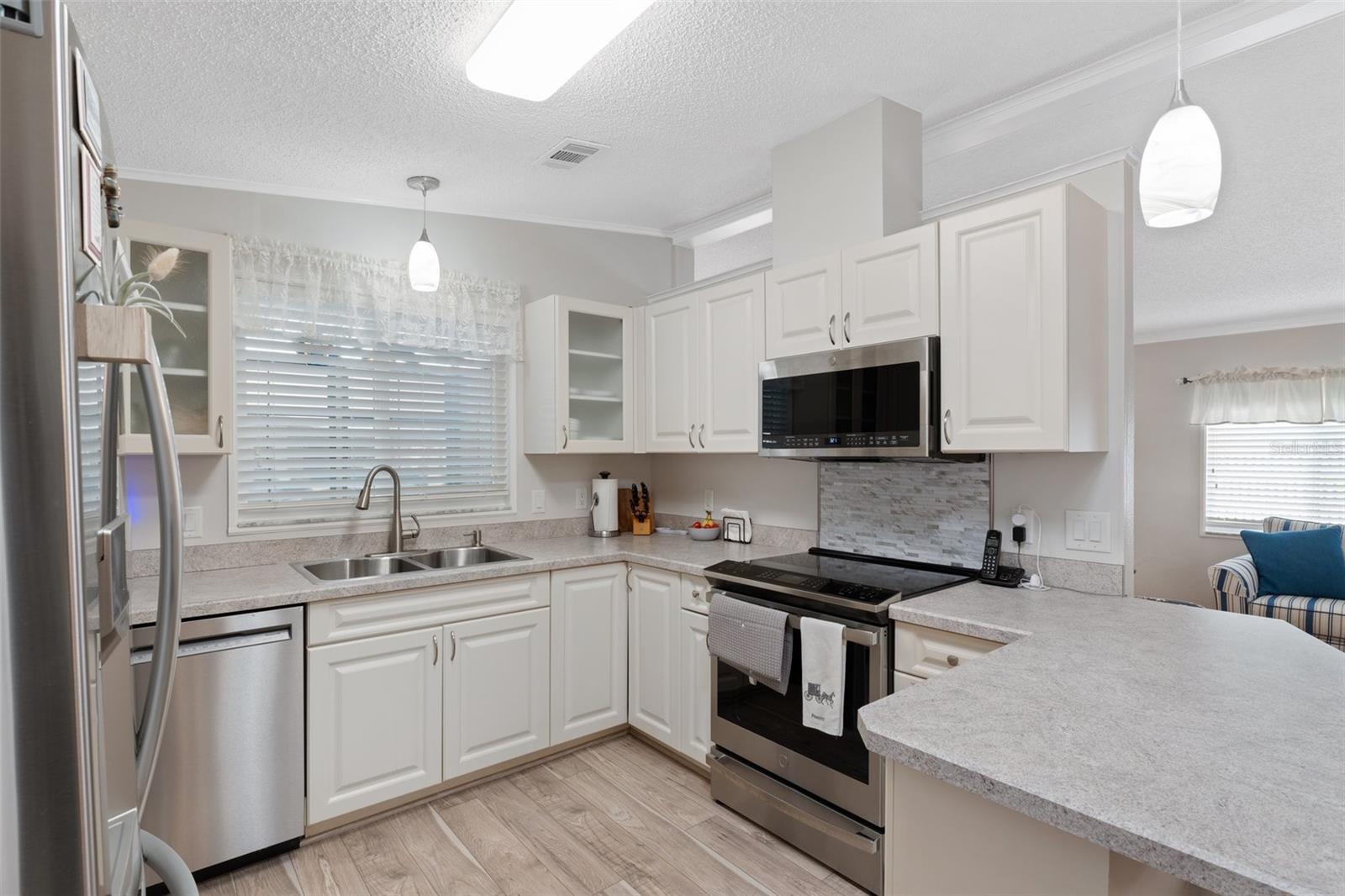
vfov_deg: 70.6
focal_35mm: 17
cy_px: 448
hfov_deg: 93.5
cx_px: 672
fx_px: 633
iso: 100
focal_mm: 11.3
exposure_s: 1/1.25
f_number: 7.1
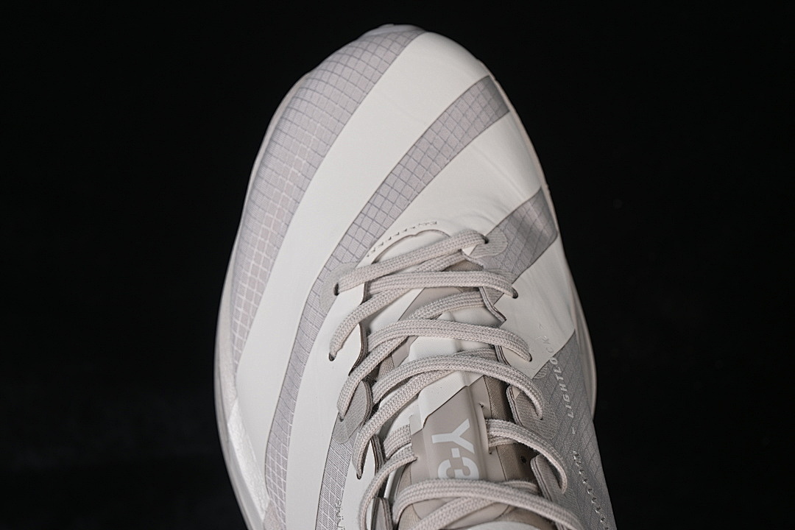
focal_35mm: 75
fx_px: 1656
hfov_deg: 27.0
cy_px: 265
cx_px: 398
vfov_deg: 18.2
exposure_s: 1/80
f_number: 7.1
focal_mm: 50
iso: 160
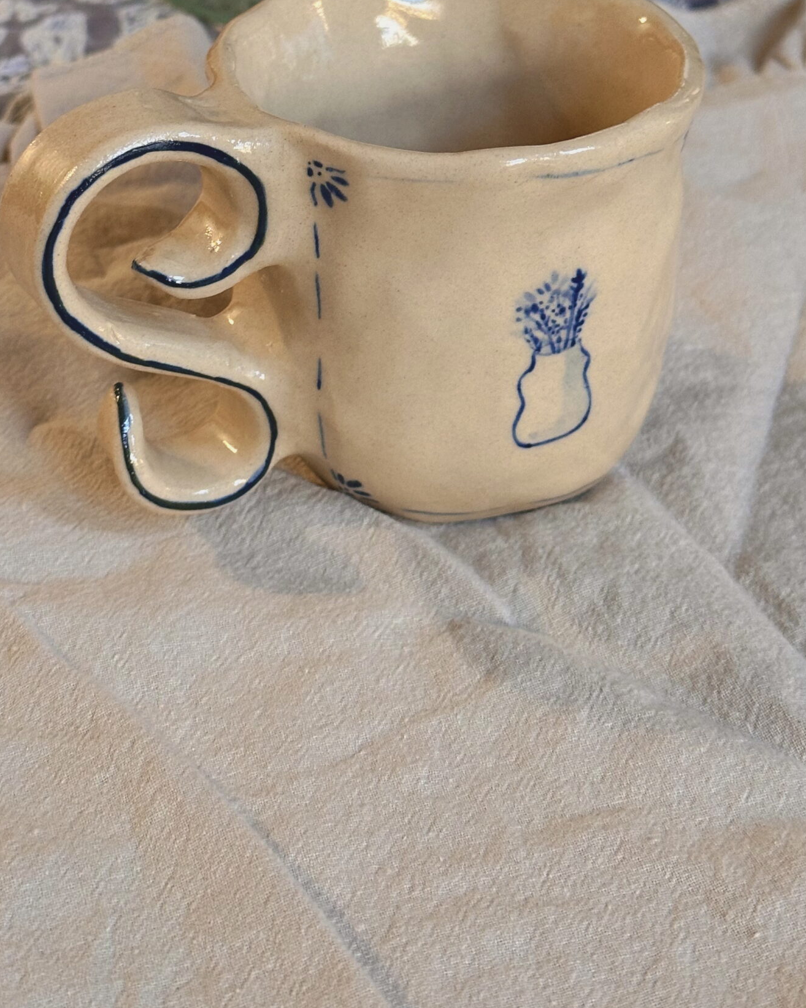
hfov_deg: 20.9
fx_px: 2177
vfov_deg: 25.9
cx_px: 312
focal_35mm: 73
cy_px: 306
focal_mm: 6.86
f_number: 1.78
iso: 250
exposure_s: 1/59
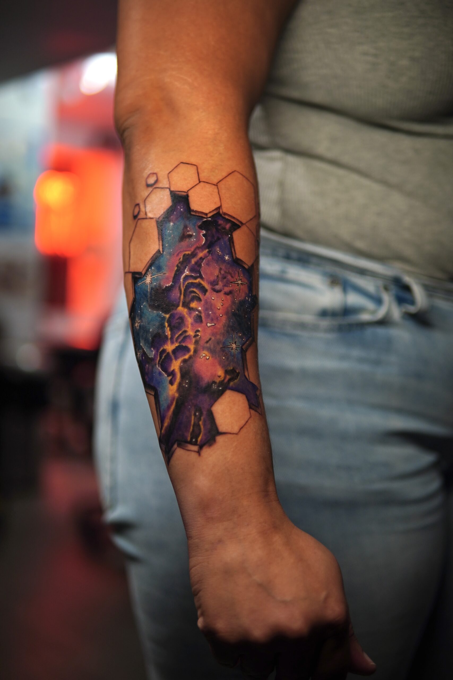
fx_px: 849
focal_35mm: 45
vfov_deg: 43.6
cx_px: 226
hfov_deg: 29.9
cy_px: 340
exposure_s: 1/50
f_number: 1.4
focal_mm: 30
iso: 100
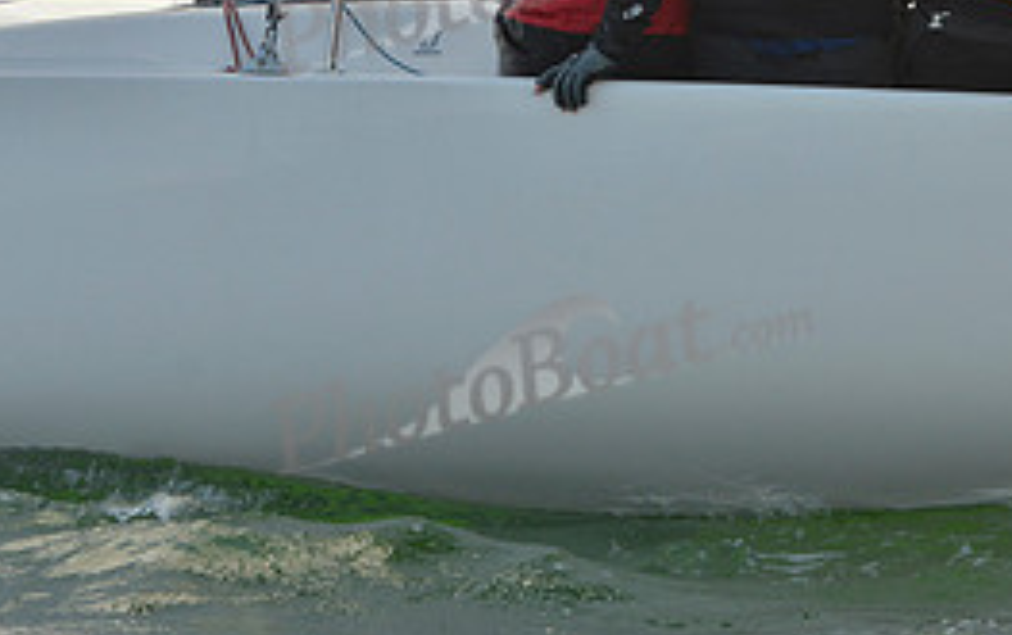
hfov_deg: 9.5
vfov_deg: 6.0
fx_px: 6074
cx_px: 1016
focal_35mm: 220
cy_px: 121
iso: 400
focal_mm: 98
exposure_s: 1/1600
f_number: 8
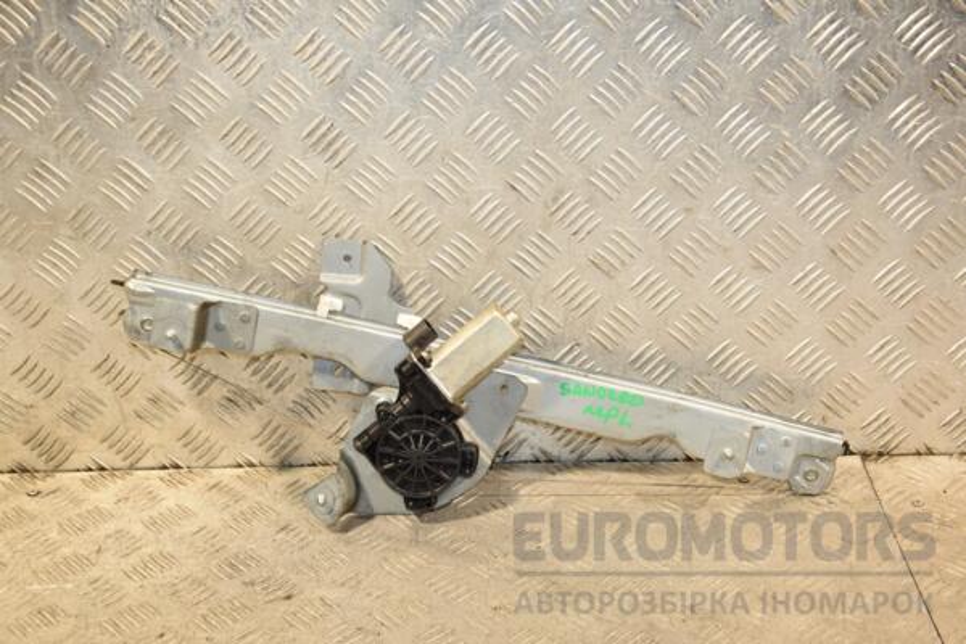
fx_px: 1409
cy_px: 322
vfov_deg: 25.8
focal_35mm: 52
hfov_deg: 37.9
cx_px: 483
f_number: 5
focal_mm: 35
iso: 800
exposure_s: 1/160
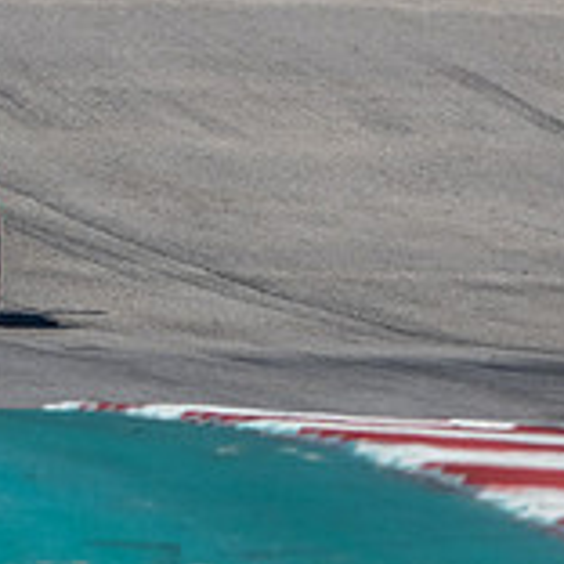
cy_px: 103
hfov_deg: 0.8
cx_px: 218
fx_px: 40996
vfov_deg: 0.8
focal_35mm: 2224
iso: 200
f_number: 7.1
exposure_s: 1/1600
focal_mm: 300
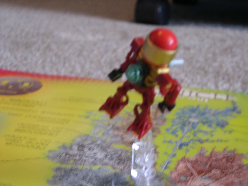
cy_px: 93
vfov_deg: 23.7
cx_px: 124
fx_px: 444
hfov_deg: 31.2
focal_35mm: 62
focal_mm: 13.2
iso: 120
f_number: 3.5
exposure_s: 1/4.6
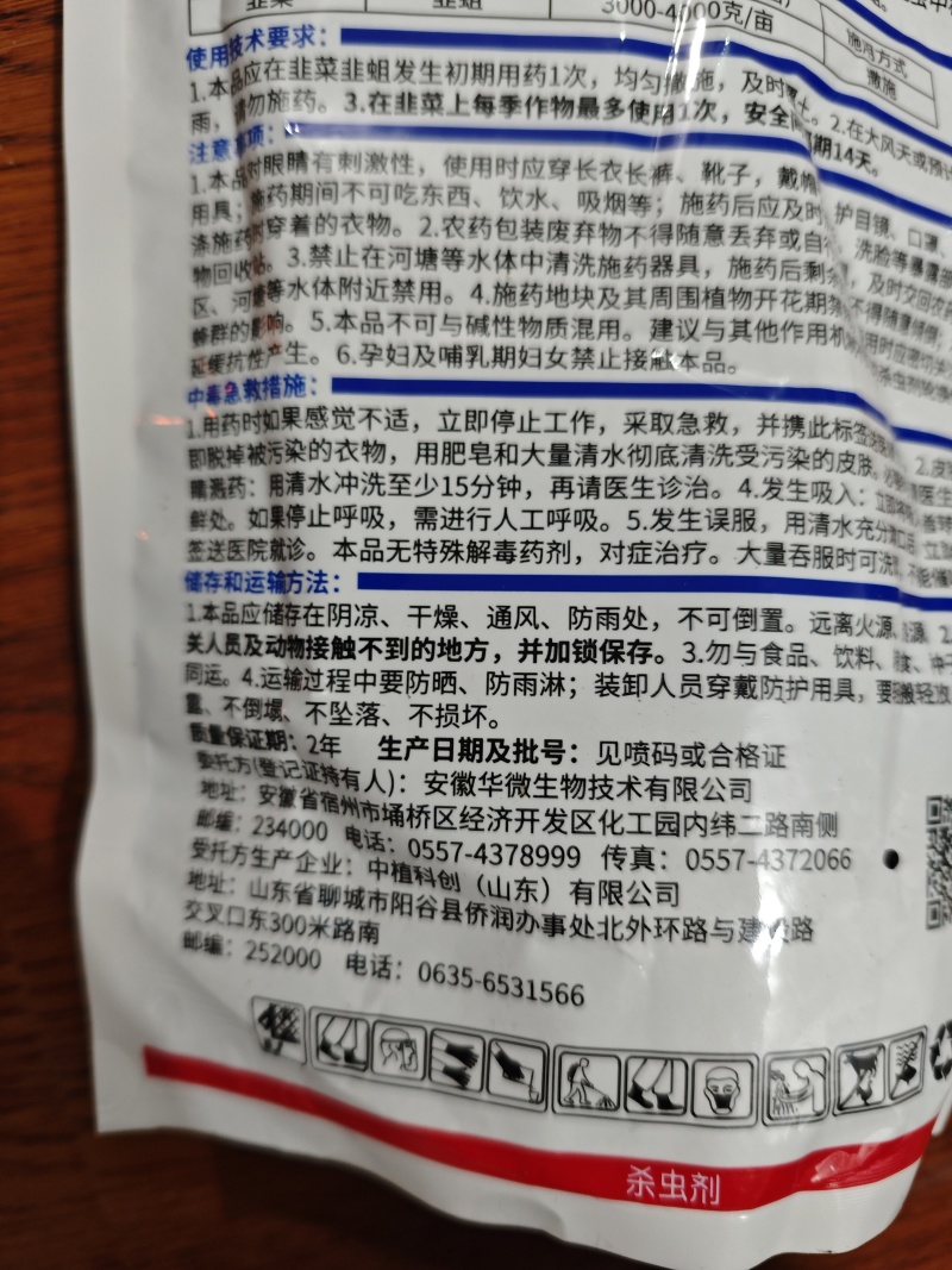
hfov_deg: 58.9
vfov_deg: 73.9
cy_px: 635
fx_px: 844
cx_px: 476
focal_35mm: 23
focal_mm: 6.55
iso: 800
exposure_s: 1/50
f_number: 1.6
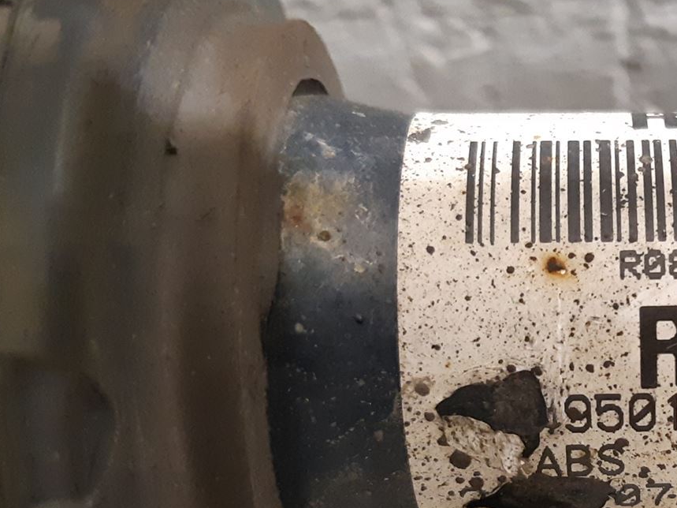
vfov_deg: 23.4
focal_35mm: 62
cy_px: 384
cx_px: 638
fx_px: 1212
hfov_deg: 29.6
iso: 400
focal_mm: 3.93
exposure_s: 1/25
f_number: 1.7
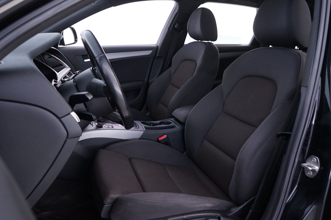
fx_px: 257
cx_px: 166
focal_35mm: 28
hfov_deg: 65.5
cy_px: 110
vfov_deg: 46.3
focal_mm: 28
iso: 3200
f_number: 6.3
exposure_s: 1/10
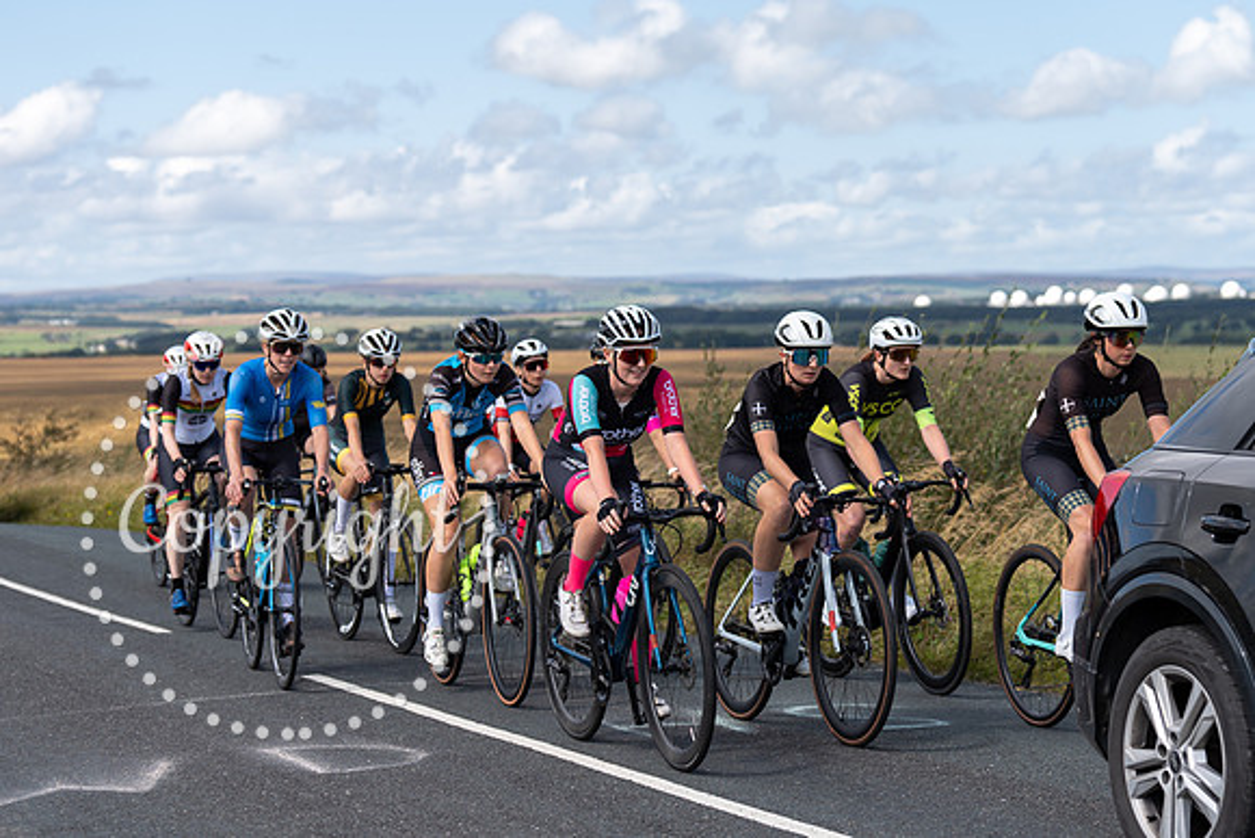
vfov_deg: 16.3
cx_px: 635
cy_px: 336
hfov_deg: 24.2
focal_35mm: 84
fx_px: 2926
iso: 100
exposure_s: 1/800
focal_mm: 70
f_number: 3.5
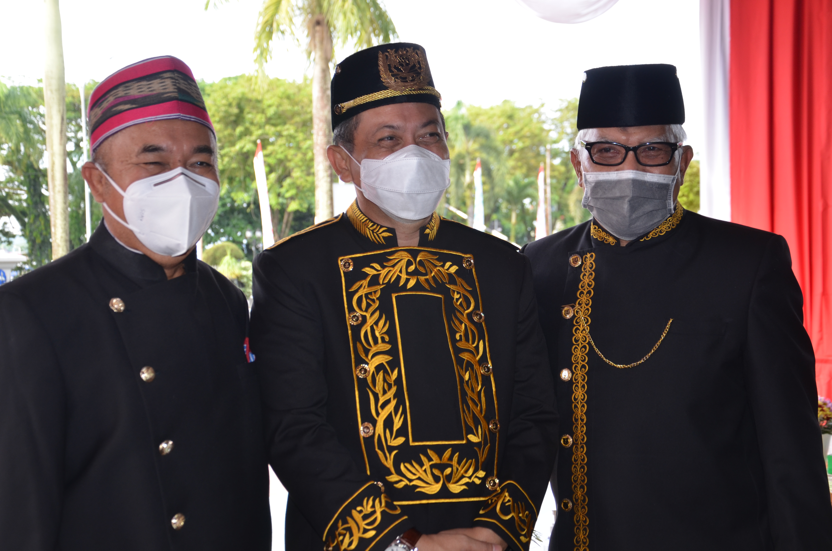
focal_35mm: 52
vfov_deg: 25.6
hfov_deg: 37.9
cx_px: 416
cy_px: 276
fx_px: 1211
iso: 320
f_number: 4.5
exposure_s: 1/125
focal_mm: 35
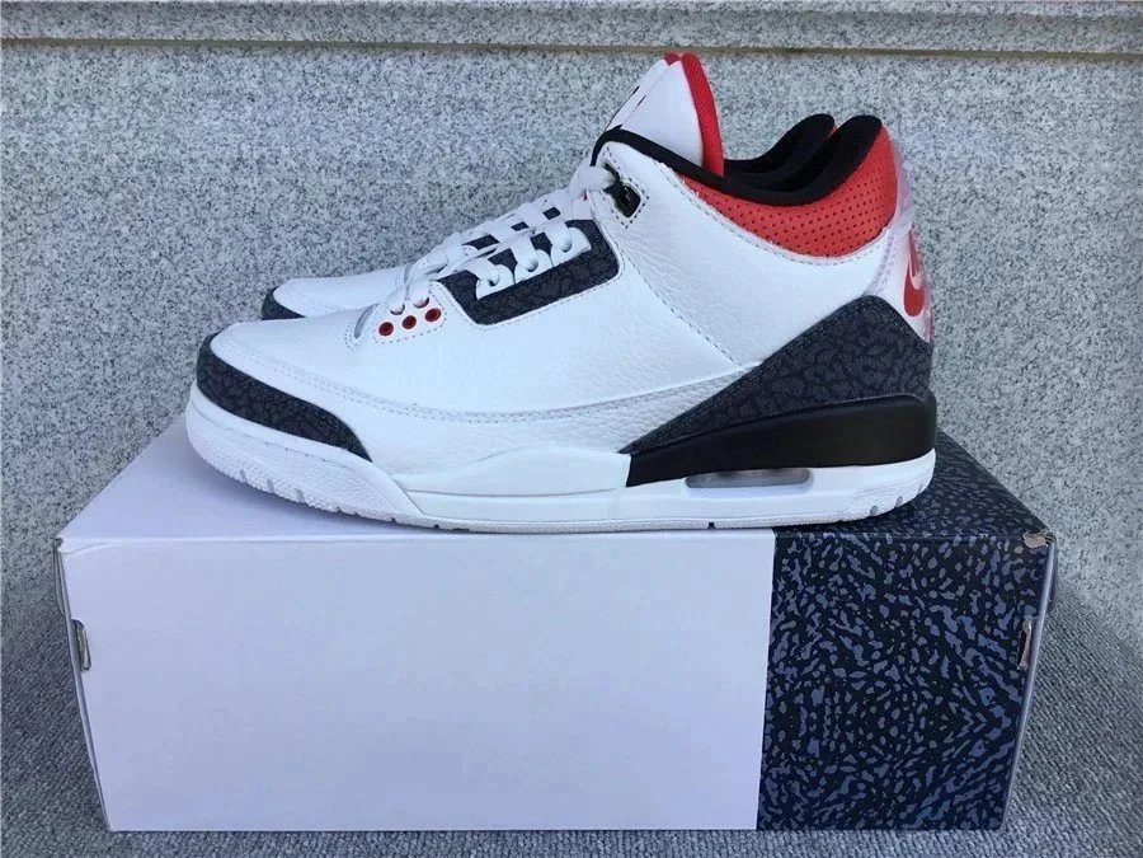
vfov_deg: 45.4
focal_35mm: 31
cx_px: 572
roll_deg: -0.3
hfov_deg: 58.4
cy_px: 429
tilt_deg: -17.9
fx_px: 1024
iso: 25
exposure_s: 1/312
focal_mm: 3.3
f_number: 2.4
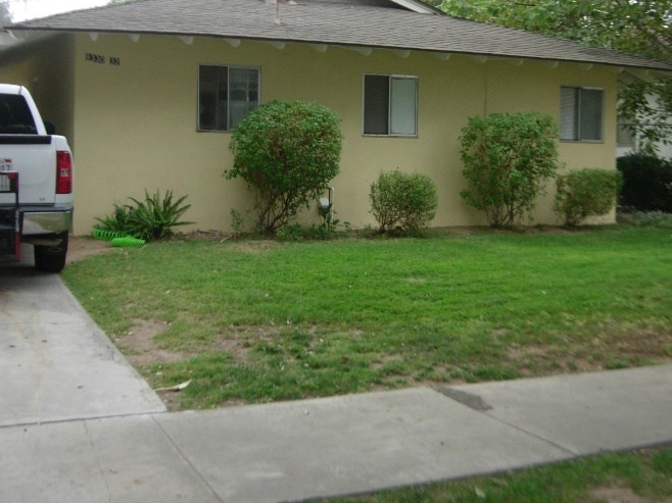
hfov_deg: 36.7
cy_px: 209
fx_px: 1009
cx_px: 401
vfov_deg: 28.0
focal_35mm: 52
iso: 64
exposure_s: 1/161
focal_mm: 7.8
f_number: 2.8
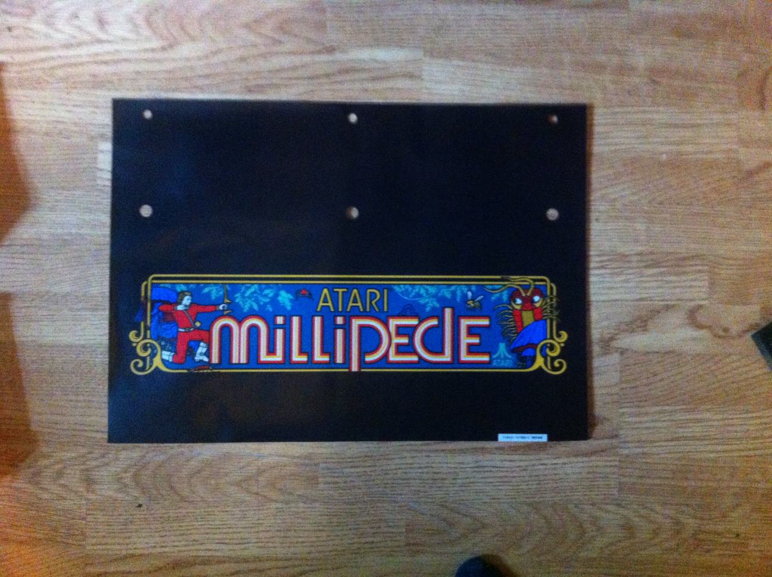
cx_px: 386
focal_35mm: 35
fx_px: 779
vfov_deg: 40.6
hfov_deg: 52.7
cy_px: 288
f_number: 2.8
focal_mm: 3.85
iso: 1000
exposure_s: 1/15
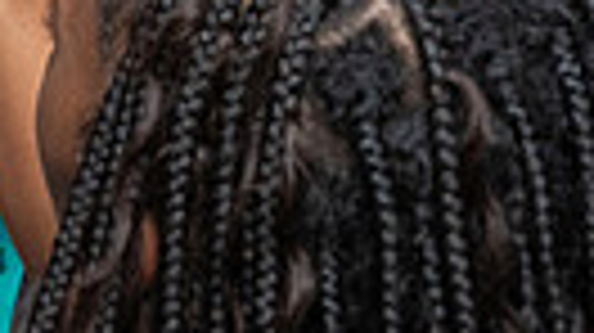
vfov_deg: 8.4
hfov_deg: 15.6
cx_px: 300
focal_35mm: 138
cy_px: -321
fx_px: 2172
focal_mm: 24
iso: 2000
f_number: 5.6
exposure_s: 1/200
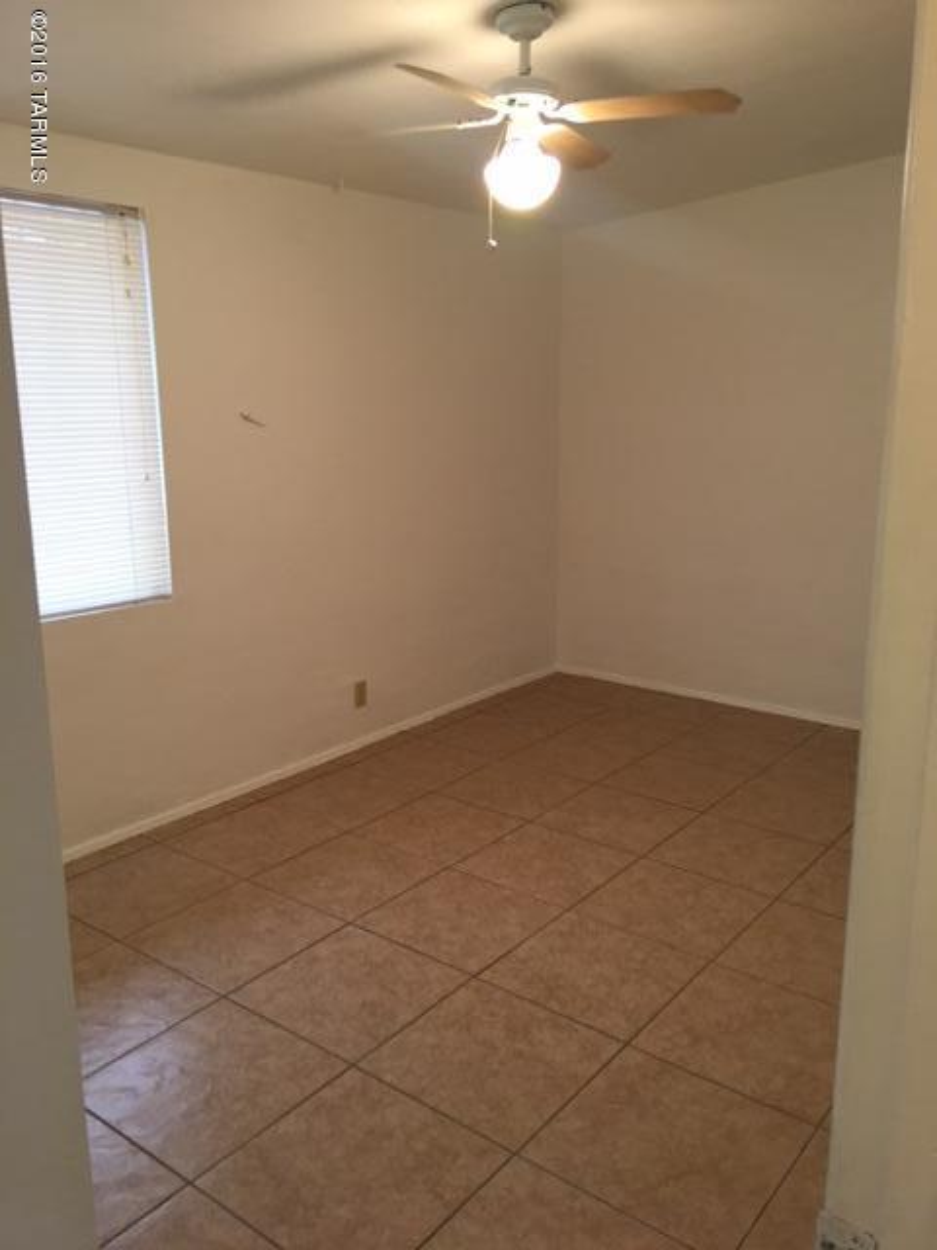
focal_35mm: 29
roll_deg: -0.1
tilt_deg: -11.4
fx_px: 1047
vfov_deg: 61.7
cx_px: 468
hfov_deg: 48.2
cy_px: 625
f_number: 2.2
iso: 50
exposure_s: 1/15
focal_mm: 4.15
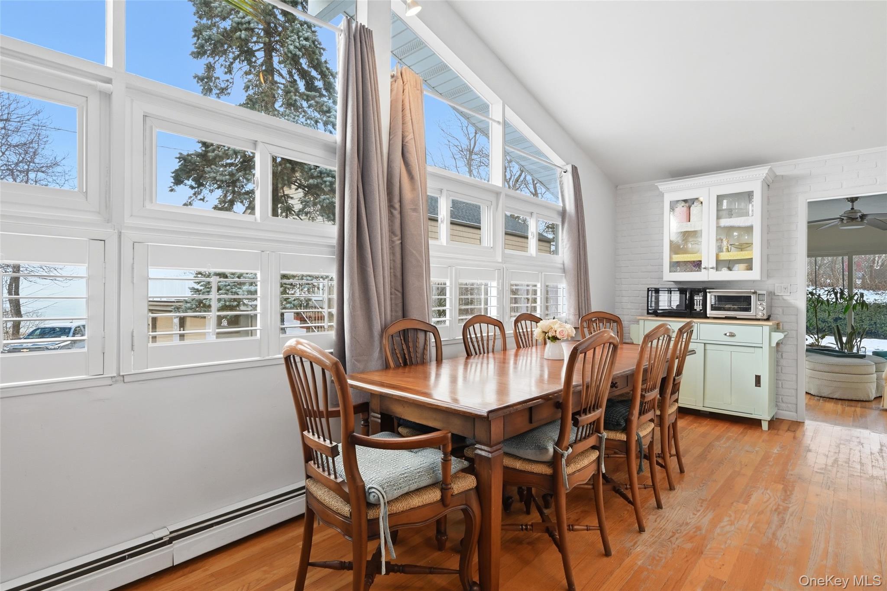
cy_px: 296
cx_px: 444
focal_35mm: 18
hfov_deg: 91.6
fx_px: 431
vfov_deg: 68.9
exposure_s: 1/30
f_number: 16
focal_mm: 17.5
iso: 640
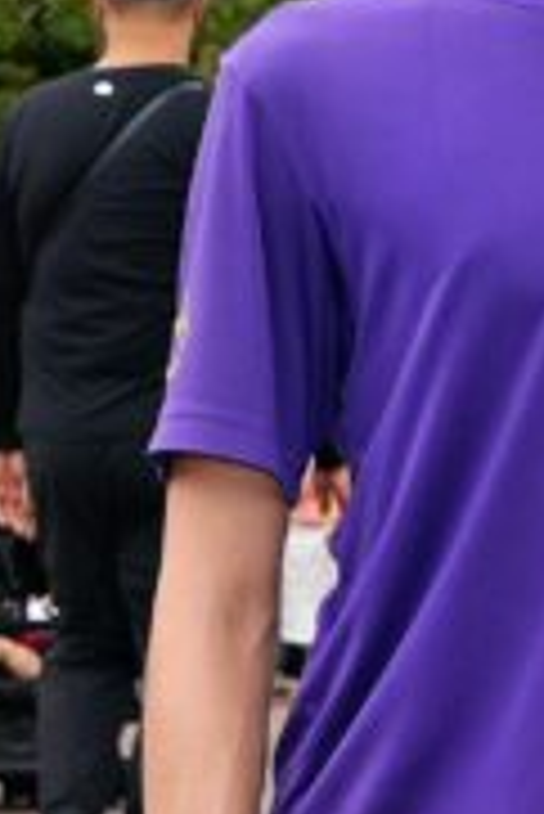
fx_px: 4095
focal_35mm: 181
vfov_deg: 11.3
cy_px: 625
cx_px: 659
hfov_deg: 7.5
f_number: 5.6
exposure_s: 1/125
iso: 100
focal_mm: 32
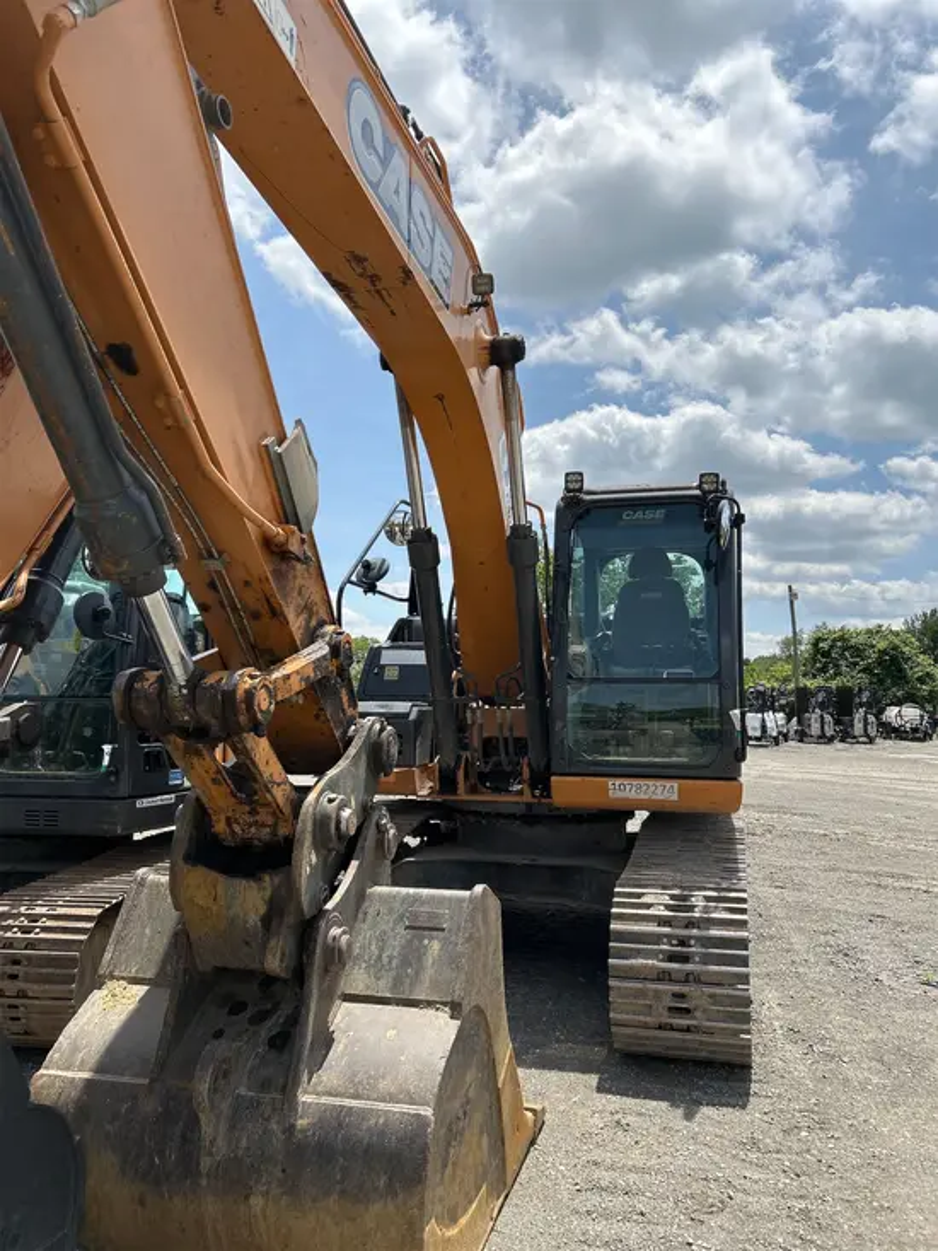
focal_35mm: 26
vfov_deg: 67.3
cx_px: 469
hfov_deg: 53.1
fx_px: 939
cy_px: 626
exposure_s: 1/5587
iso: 50
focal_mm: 5.7
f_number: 1.5
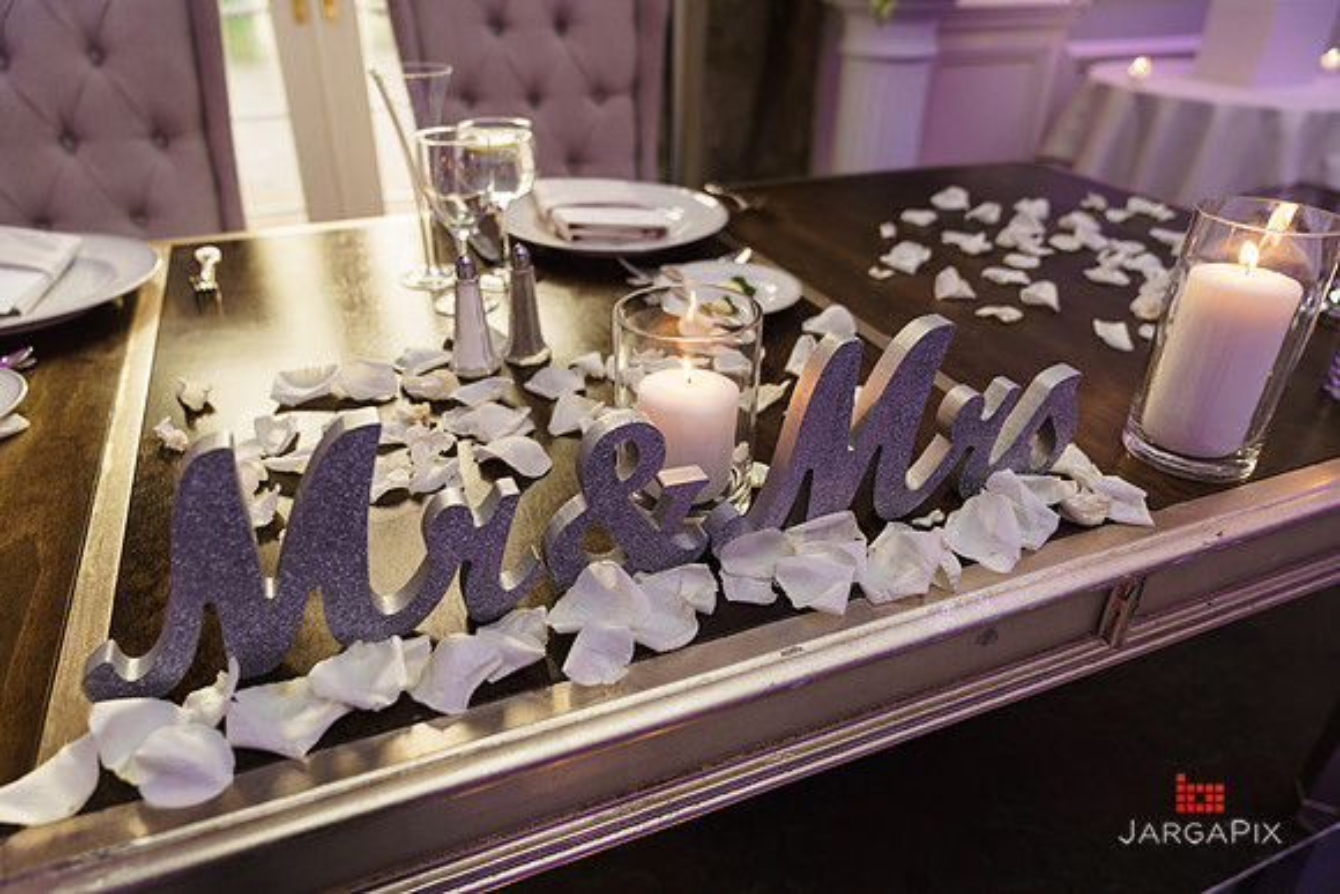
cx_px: 670
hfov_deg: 73.7
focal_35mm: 24
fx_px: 894
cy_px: 447
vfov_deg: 53.2
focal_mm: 24
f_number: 2.8
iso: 800
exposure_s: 1/160
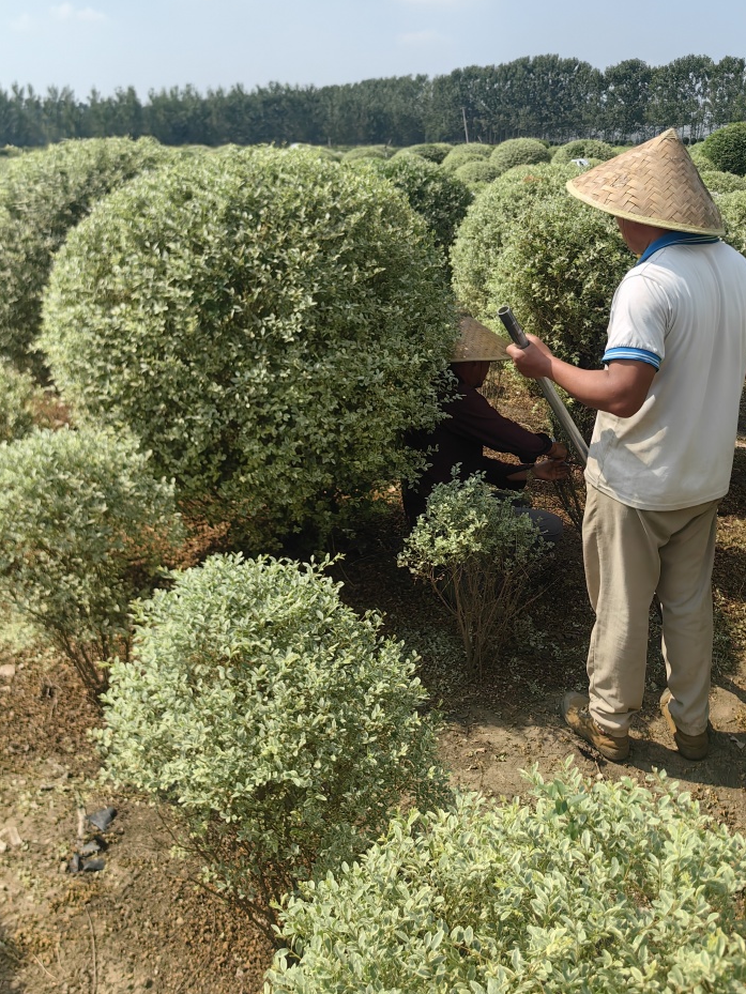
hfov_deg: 45.4
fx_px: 891
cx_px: 357
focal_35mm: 31
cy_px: 424
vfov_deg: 58.1
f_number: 2
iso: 50
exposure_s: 1/4132
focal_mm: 5.75
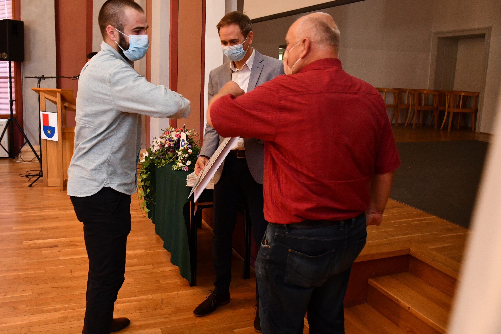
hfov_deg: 60.1
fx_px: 431
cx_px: 223
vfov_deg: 42.2
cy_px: 145
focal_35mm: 31
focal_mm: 18
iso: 1800
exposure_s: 1/60
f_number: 4
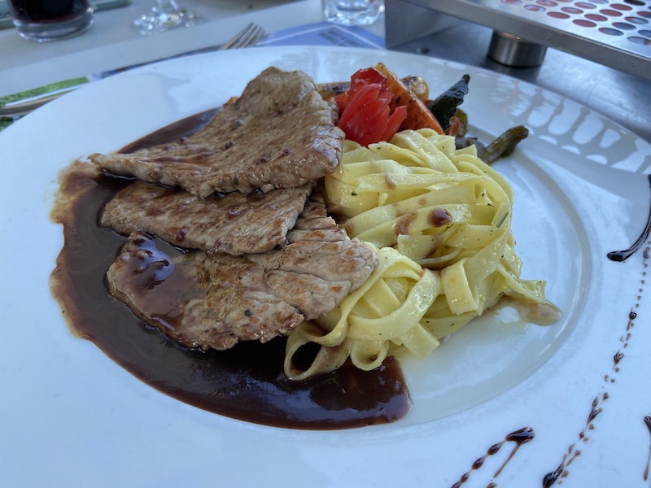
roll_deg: +0.2
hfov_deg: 67.3
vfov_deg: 53.1
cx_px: 326
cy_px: 244
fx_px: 489
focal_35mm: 26
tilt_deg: -41.1
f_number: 1.8
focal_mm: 4.25
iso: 125
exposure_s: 1/109
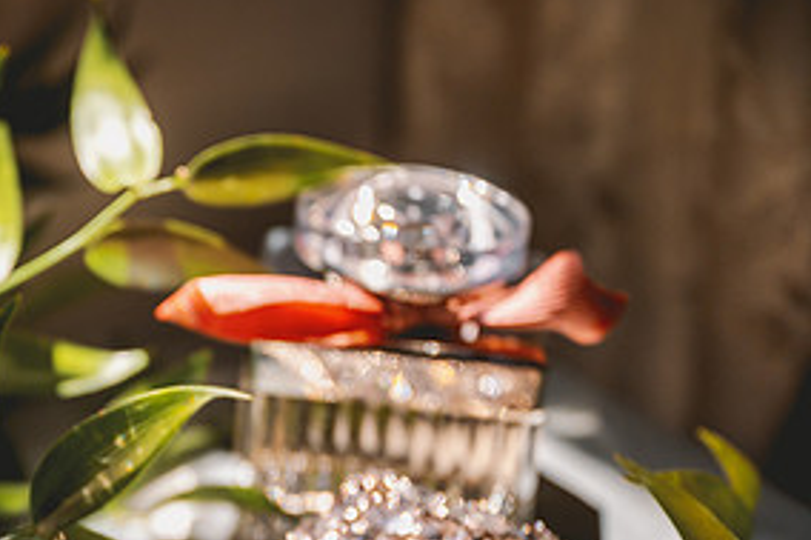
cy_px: 543
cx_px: 86
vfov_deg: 9.8
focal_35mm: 139
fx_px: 3129
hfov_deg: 14.6
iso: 160
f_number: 2.8
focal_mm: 68
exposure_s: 1/2500
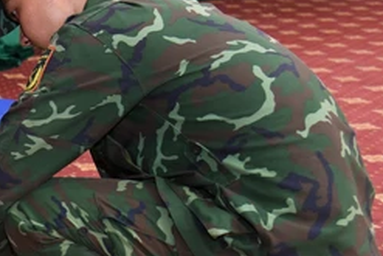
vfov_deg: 11.2
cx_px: -190
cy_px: 137
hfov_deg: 15.4
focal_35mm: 123
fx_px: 1309
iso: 2500
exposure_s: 1/125
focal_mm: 38
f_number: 4
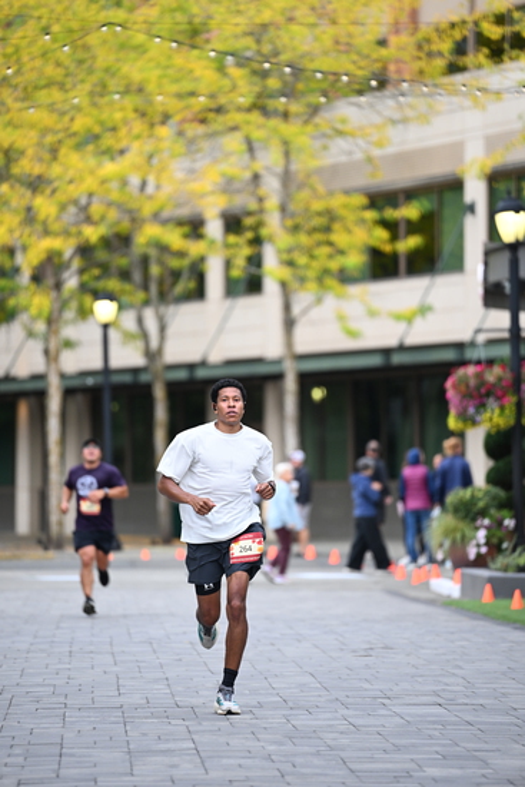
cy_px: 394
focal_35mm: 200
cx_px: 262
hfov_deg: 6.9
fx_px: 4372
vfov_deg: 10.3
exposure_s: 1/1600
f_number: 2.8
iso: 1000
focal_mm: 200
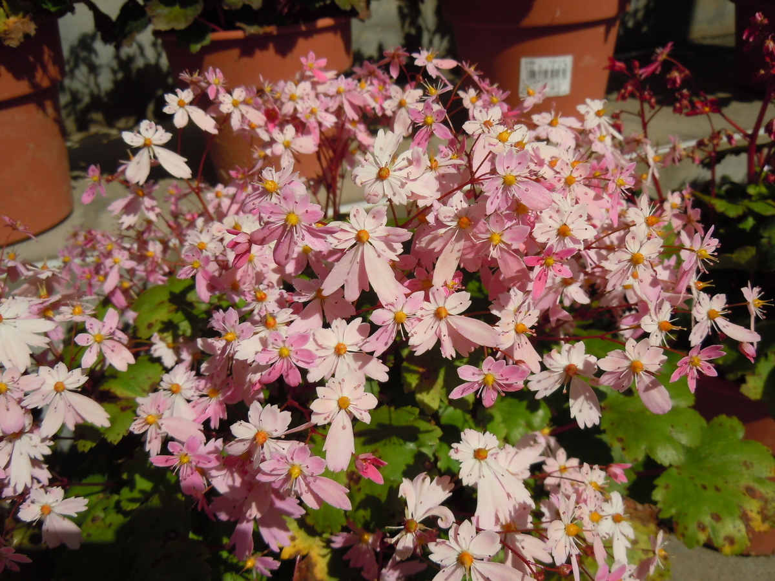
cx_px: 388
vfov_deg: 46.8
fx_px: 672
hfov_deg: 60.0
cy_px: 290
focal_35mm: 30
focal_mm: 5.4
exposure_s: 1/640
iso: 100
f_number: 7
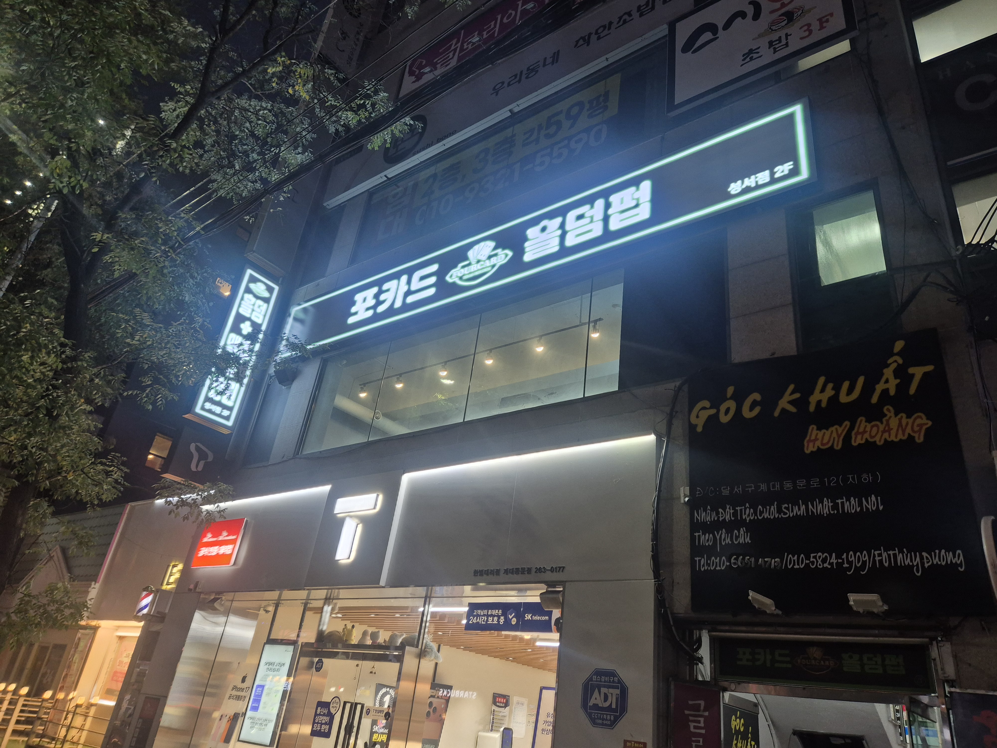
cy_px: 374
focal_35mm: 23
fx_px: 662
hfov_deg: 73.9
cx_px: 498
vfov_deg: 58.9
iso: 250
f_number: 1.8
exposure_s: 1/120
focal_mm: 5.4
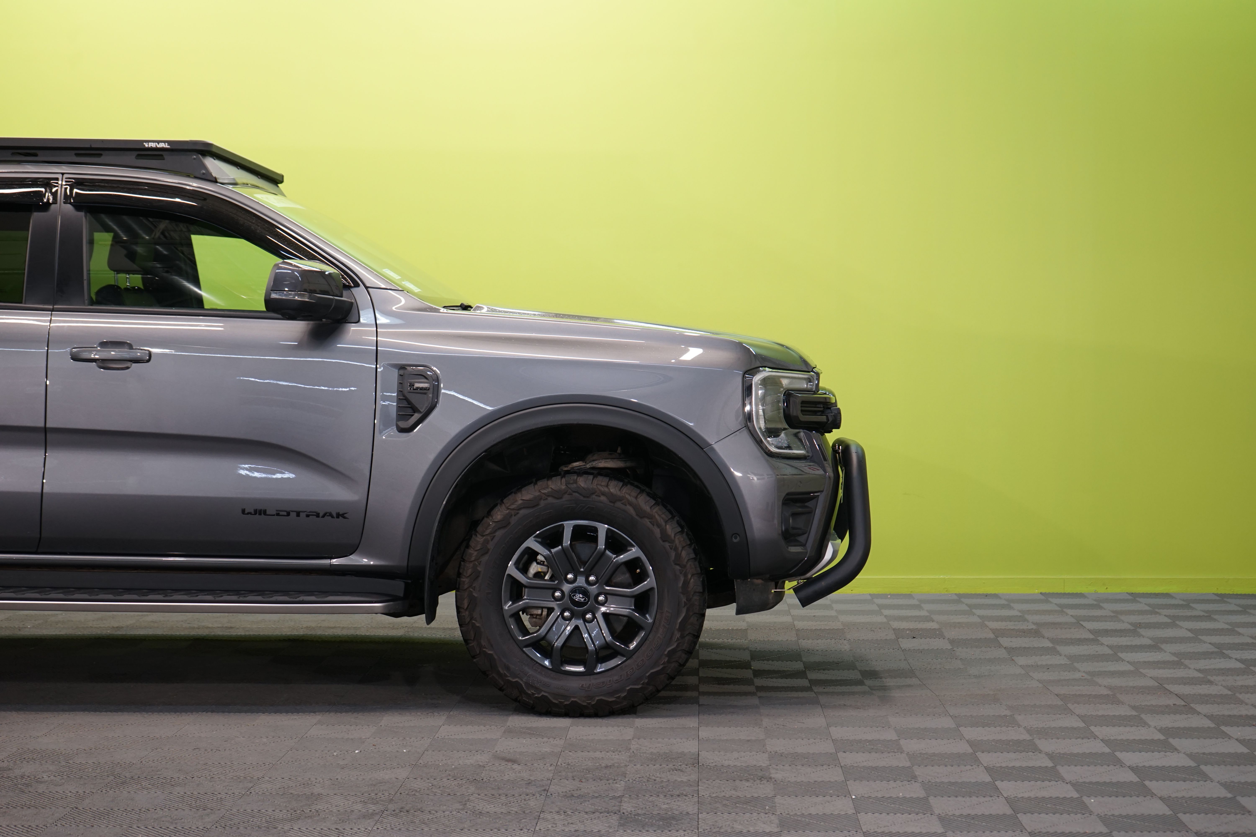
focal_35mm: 58
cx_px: 628
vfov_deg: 23.4
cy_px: 418
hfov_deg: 34.5
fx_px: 2023
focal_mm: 58
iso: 500
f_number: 5
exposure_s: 1/40
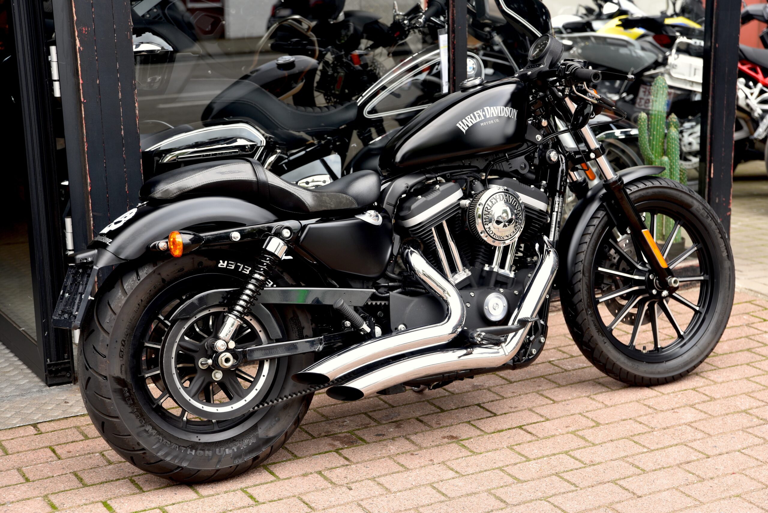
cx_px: 384
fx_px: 1387
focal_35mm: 65
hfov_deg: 30.9
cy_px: 256
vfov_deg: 20.9
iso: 200
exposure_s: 1/80
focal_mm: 65
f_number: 4.5
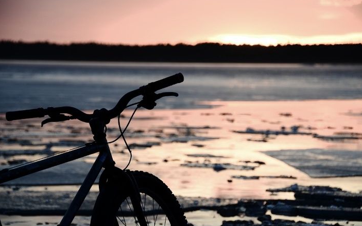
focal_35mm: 150
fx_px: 1475
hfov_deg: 14.0
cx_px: 185
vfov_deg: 8.8
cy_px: 120
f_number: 5.3
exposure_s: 1/80
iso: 100
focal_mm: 95
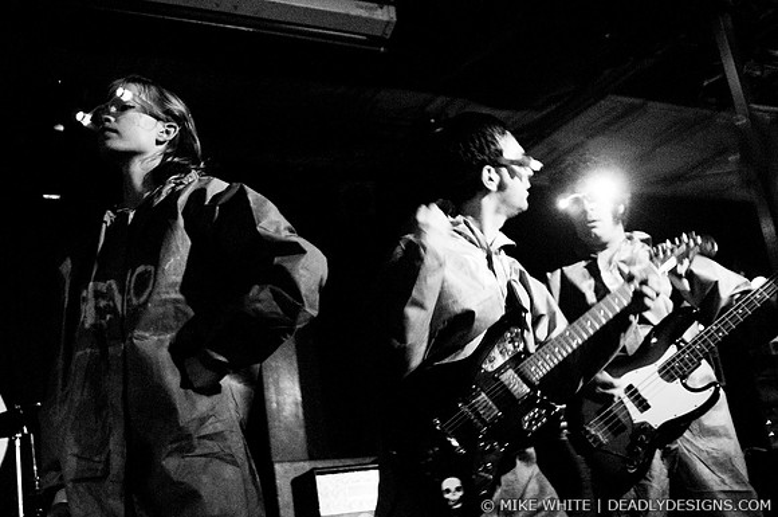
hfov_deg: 43.7
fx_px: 971
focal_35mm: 45
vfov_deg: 29.8
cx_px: 389
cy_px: 258
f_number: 1.8
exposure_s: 1/40
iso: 1250
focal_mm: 30
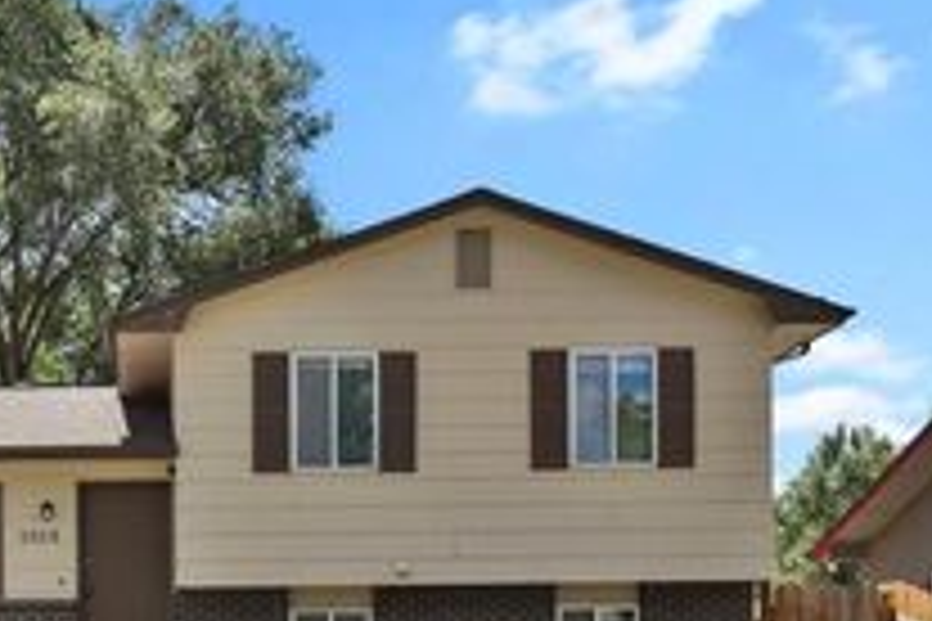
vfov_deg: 22.7
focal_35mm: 58
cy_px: 585
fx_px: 1501
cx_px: -5
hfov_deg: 31.8
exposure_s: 1/80
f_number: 8
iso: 250
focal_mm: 24
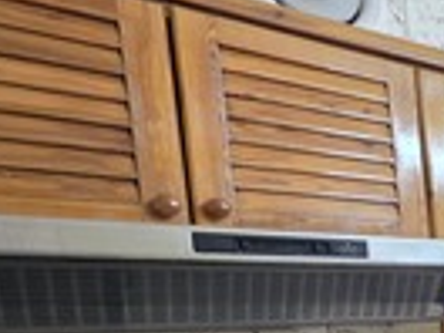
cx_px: 748
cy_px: 378
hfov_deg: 24.6
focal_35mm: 45
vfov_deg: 28.8
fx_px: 577
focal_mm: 2.2
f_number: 1.9
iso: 200
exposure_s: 1/50
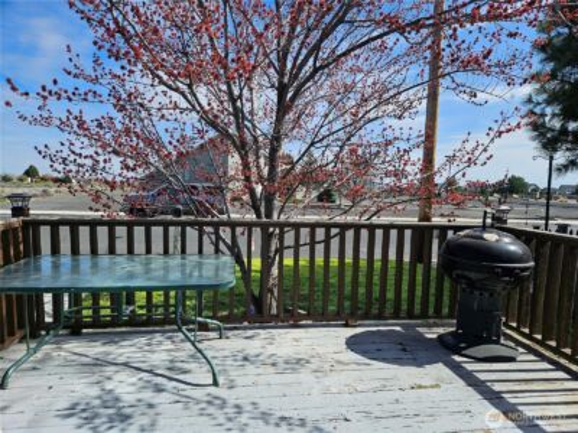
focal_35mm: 23
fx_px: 384
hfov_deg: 73.9
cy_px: 216
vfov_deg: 58.9
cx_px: 289
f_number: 1.8
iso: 25
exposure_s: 1/2099
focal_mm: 5.4
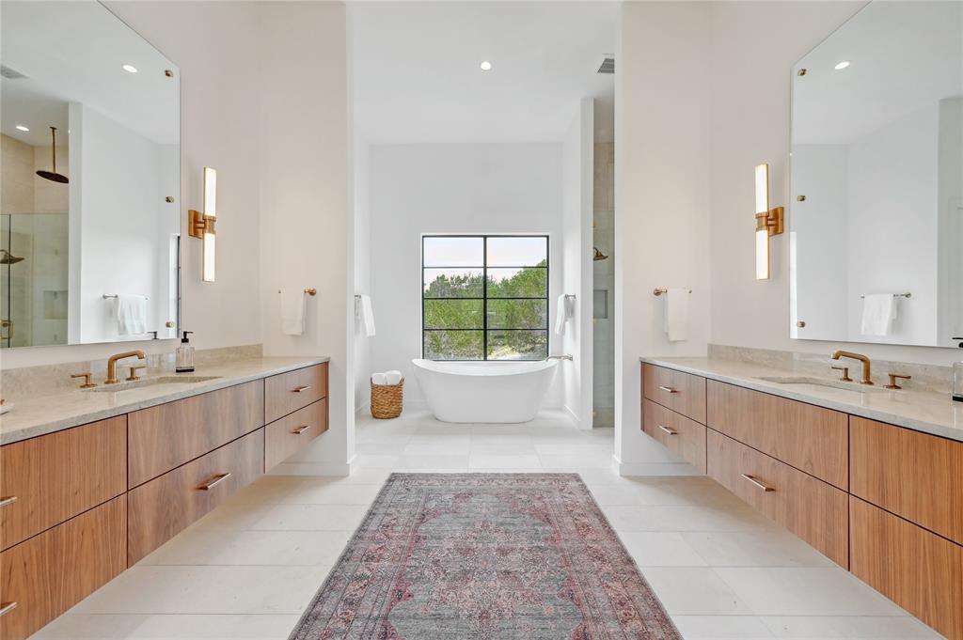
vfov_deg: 81.1
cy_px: 320
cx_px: 482
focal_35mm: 14
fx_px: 374
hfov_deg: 104.3
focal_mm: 14
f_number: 9
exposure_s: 1/50
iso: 1000
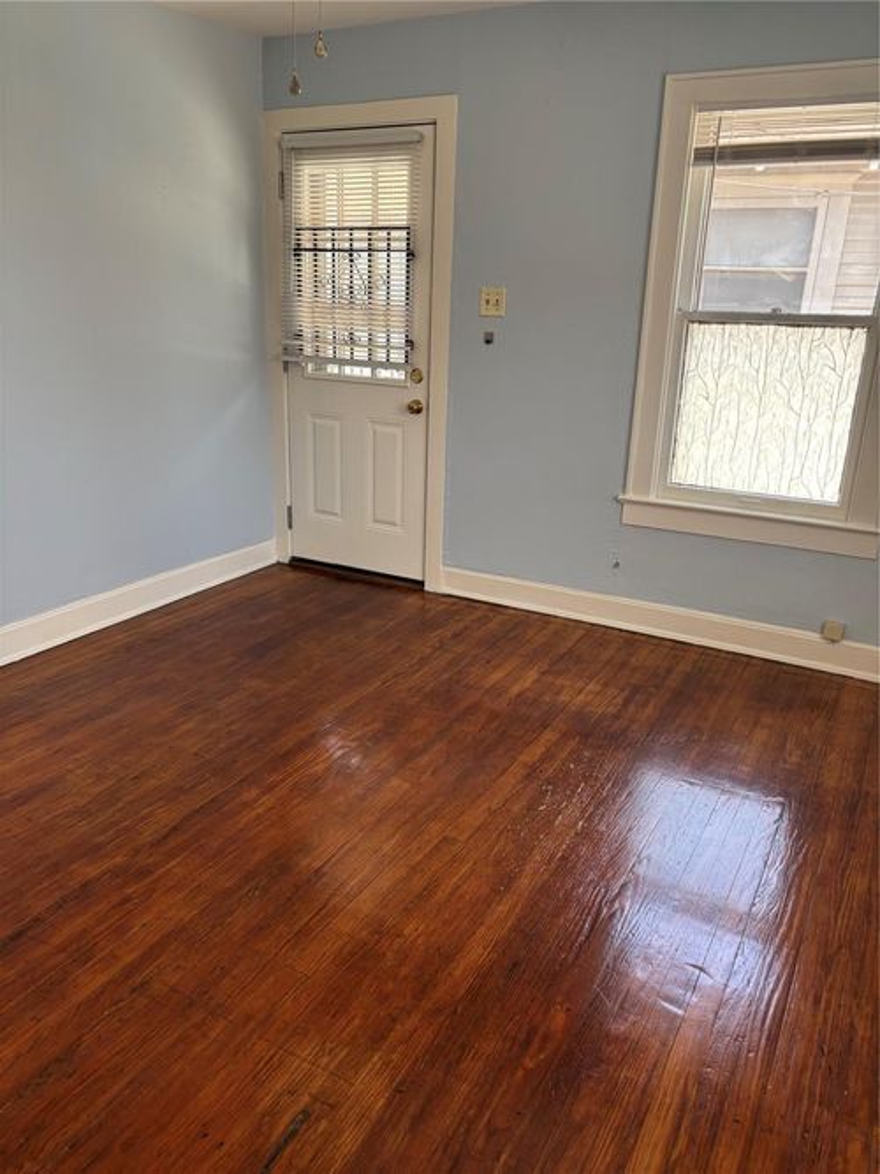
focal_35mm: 26
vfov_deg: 67.3
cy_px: 587
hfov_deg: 53.0
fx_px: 882
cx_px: 440
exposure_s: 1/60
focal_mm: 5.96
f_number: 1.6
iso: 80
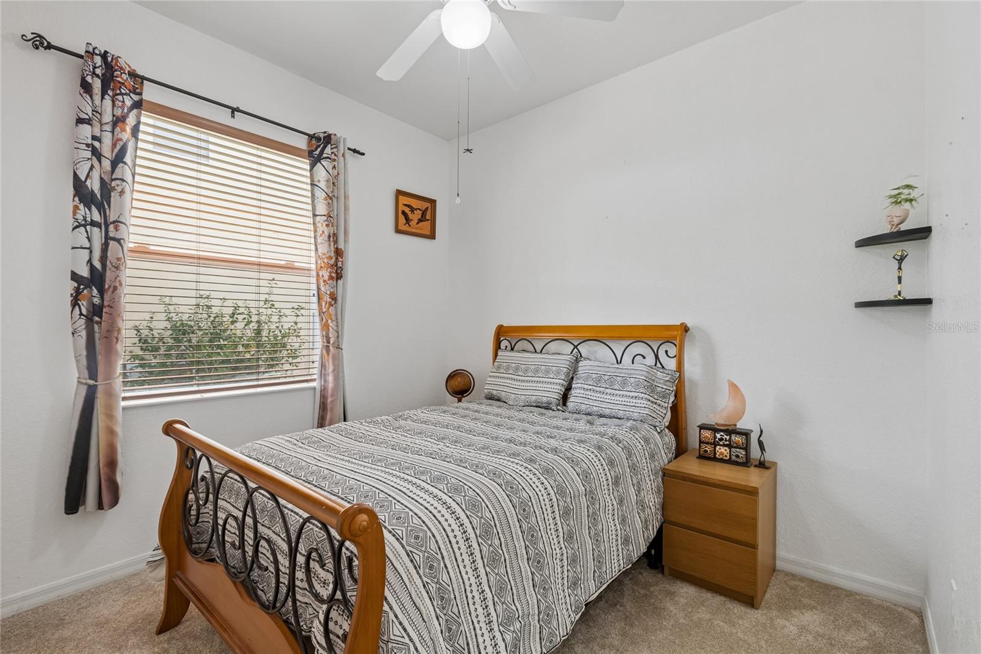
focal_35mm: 15
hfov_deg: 100.4
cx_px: 490
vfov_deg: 77.3
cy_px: 327
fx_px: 409
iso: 100
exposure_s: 1/10
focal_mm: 10
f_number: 7.1
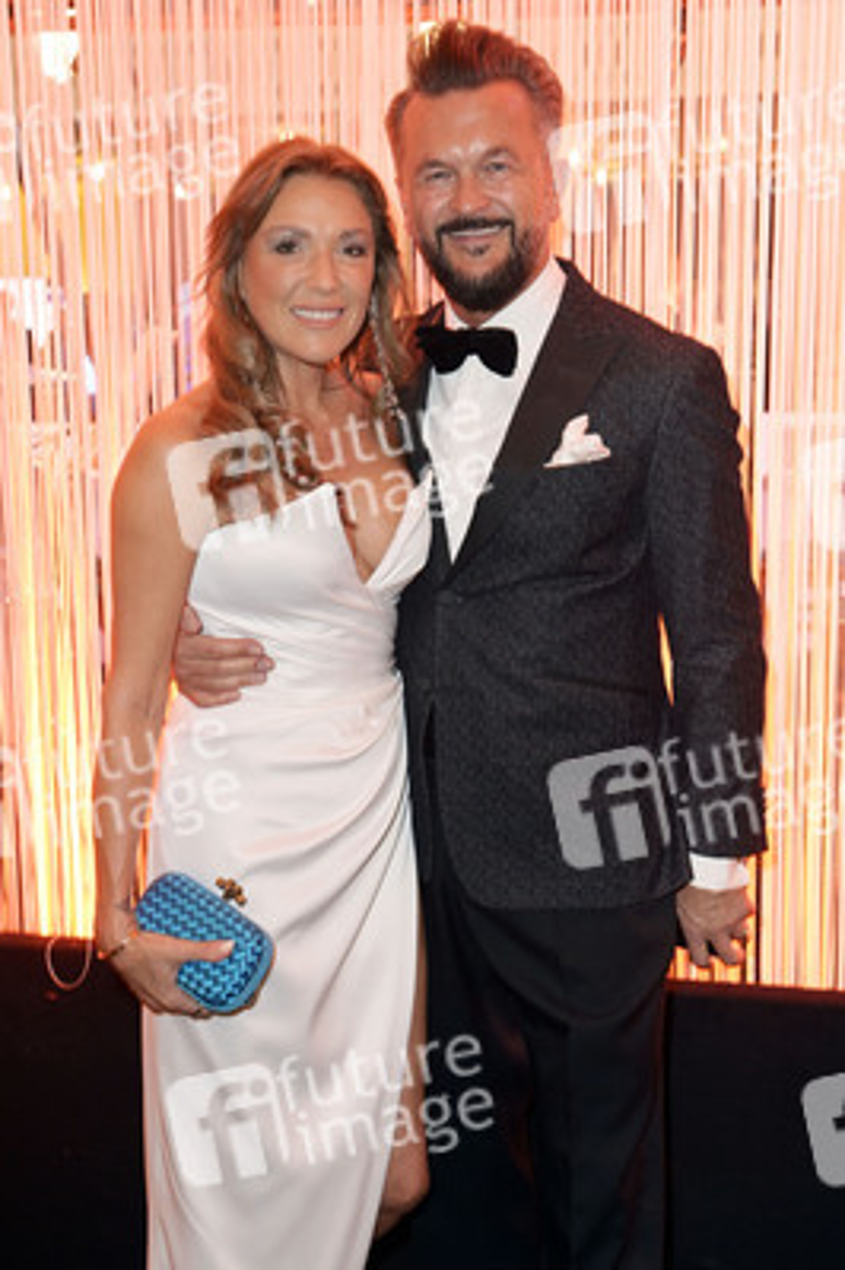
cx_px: 422
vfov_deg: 41.1
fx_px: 1693
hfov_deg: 28.0
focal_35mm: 48
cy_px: 635
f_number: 5
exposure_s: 1/30
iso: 1600
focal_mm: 48
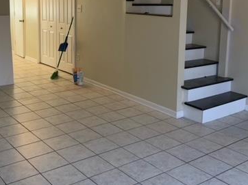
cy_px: 40
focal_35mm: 46
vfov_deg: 30.8
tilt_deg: -7.9
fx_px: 329
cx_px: 108
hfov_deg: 41.2
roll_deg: -1.0
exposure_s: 1/40
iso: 250
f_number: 1.8
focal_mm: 4.25
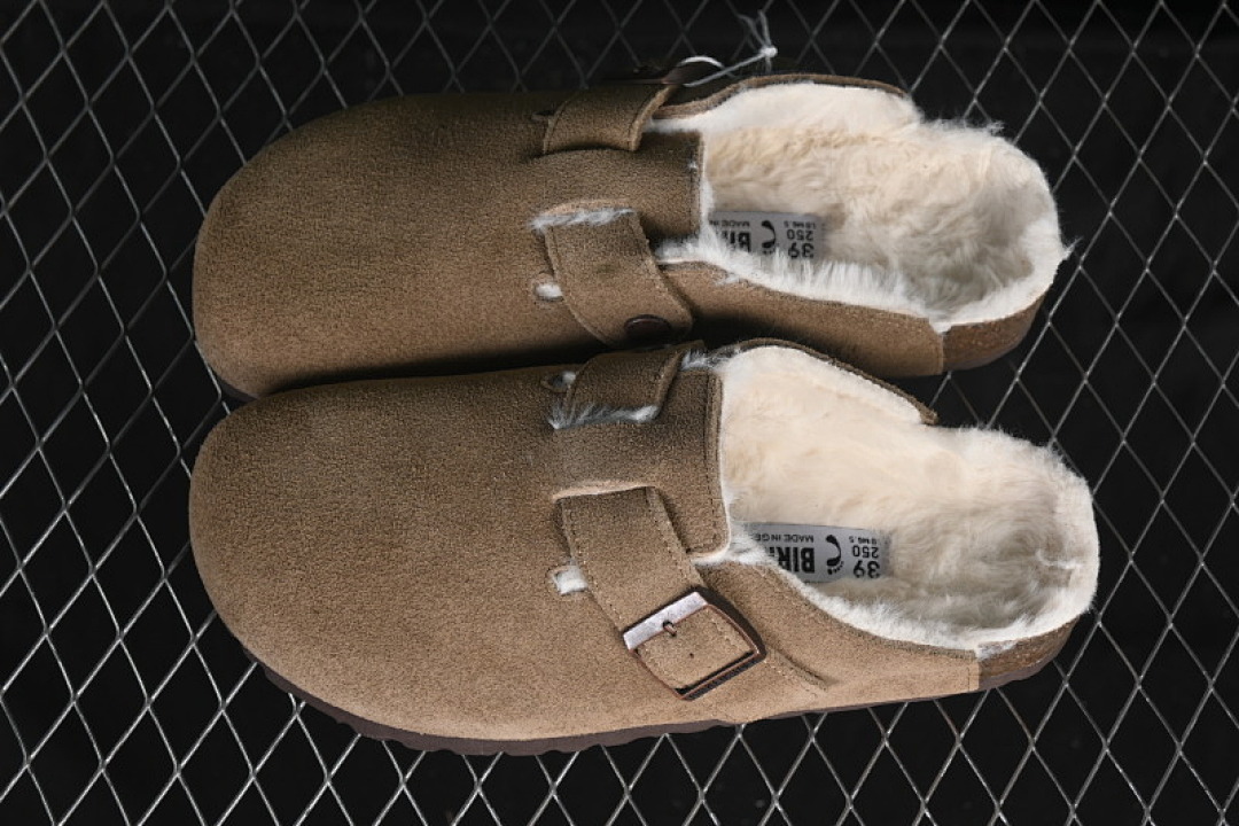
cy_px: 413
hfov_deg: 27.0
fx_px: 2581
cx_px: 620
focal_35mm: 75
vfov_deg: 18.2
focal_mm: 50
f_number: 6.3
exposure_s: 1/60
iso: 160
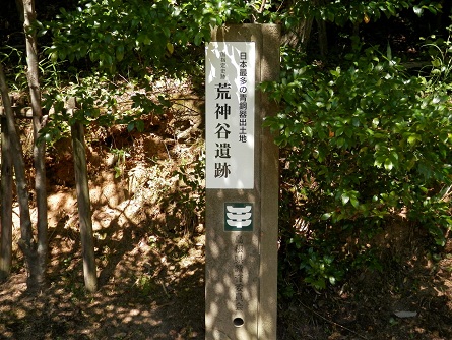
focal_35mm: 49
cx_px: 226
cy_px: 170
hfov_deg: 38.9
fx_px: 640
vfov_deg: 29.7
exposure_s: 1/125
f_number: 4
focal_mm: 8.9
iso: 80
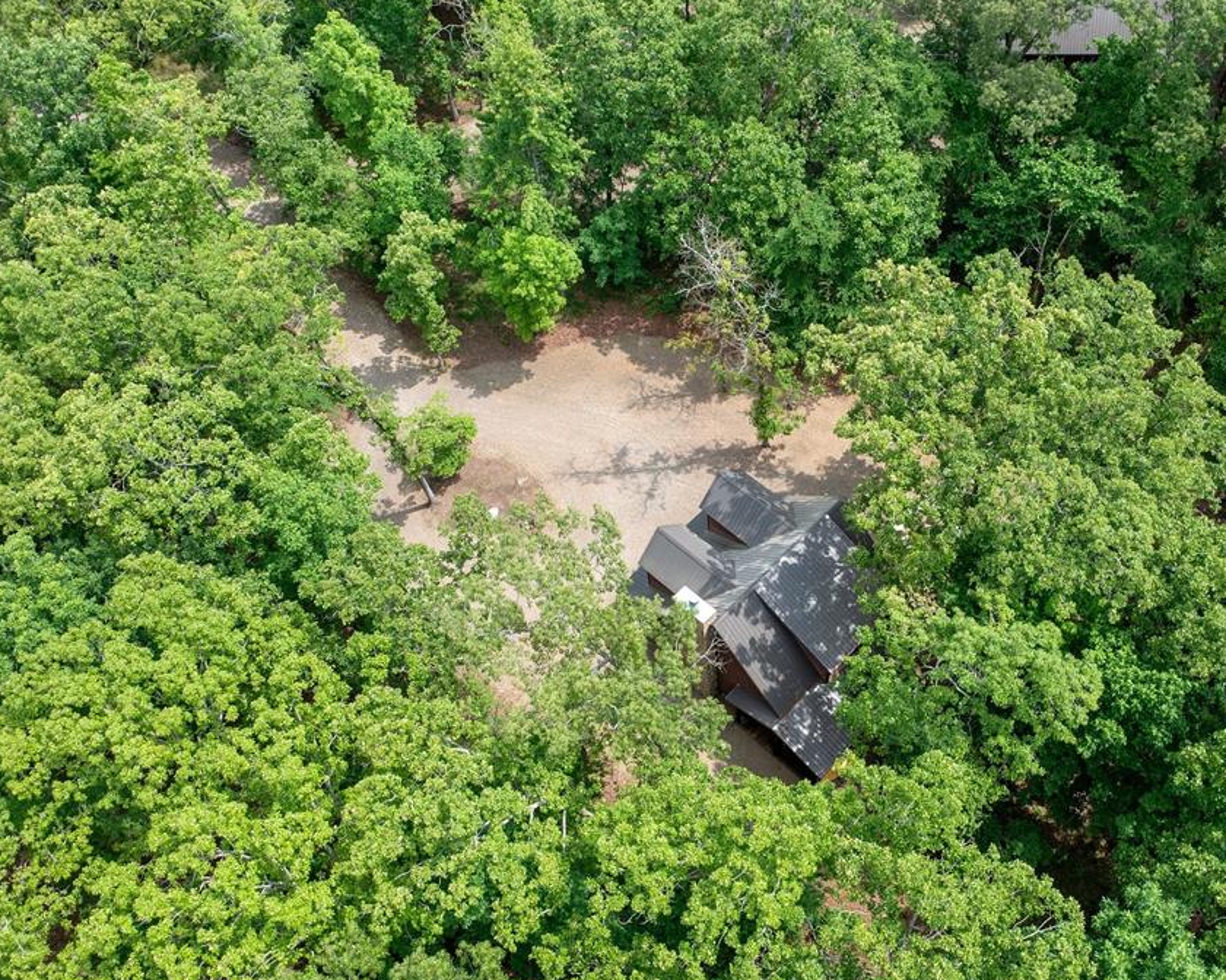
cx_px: 712
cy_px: 494
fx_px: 1161
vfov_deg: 45.8
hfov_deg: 55.4
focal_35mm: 32
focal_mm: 10.26
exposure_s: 1/800
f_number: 2.8
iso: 100
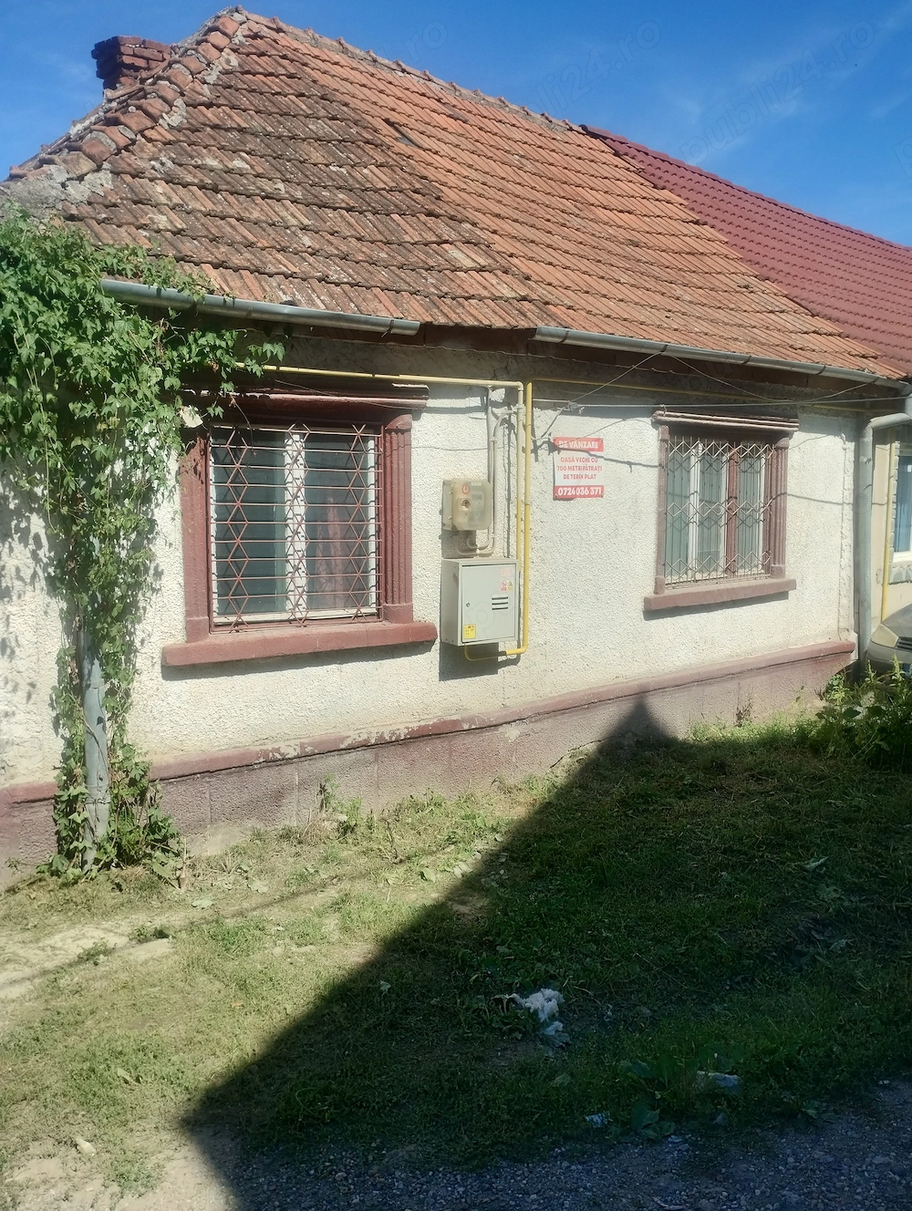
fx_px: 981
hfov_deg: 49.9
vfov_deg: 63.4
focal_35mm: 28
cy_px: 606
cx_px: 456
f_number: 1.8
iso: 100
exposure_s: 1/1108
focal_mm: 4.27
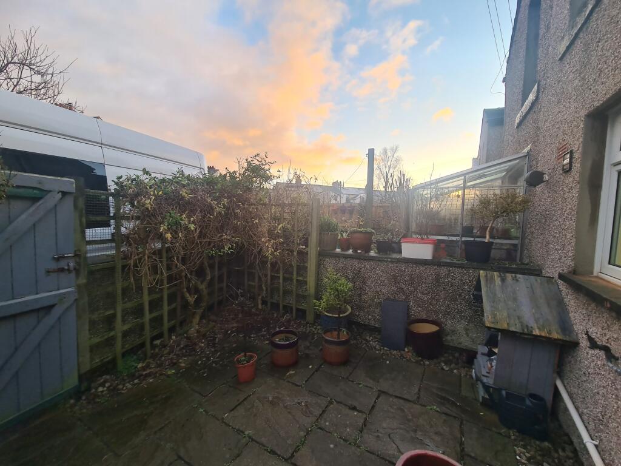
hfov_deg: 106.2
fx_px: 233
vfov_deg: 89.9
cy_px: 233
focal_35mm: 13
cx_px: 310
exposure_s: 1/143
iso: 50
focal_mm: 2.2
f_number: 2.2
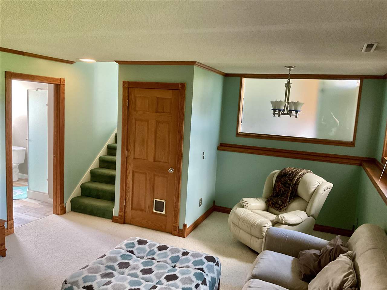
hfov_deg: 61.7
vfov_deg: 48.2
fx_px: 324
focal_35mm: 29
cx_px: 194
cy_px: 145
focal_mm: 3
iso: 200
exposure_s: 1/50
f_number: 1.8
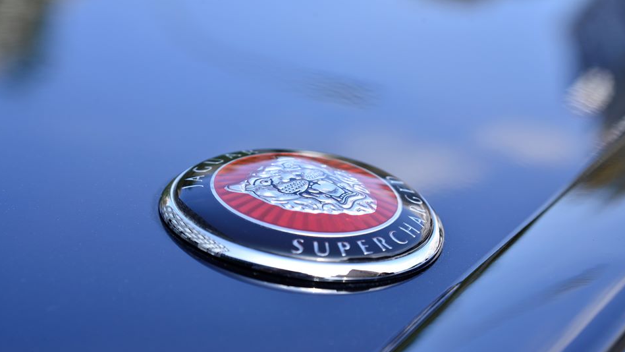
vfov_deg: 9.5
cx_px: 312
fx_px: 2105
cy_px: 210
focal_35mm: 127
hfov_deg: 16.9
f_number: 8
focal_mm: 120
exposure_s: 1/200
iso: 250
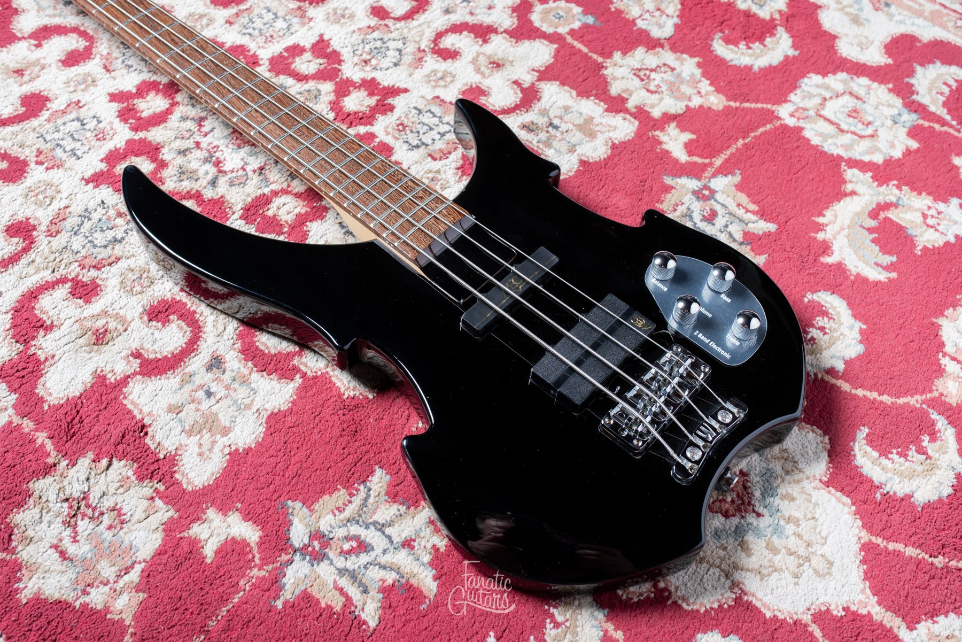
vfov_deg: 37.9
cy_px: 321
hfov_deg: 54.4
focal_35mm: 35
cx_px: 481
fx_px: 935
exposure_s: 1/100
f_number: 9
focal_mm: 35
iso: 200
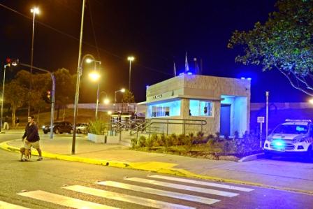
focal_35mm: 38
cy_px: 104
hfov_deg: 50.7
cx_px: 156
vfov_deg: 35.1
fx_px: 330
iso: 4000
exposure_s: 1/160
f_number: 3.5
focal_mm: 38
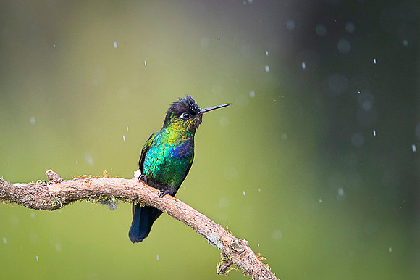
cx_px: 229
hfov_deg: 2.8
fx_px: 8696
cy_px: 103
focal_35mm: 746
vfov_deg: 1.8
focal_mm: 500
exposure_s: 1/1600
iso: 2500
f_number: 4
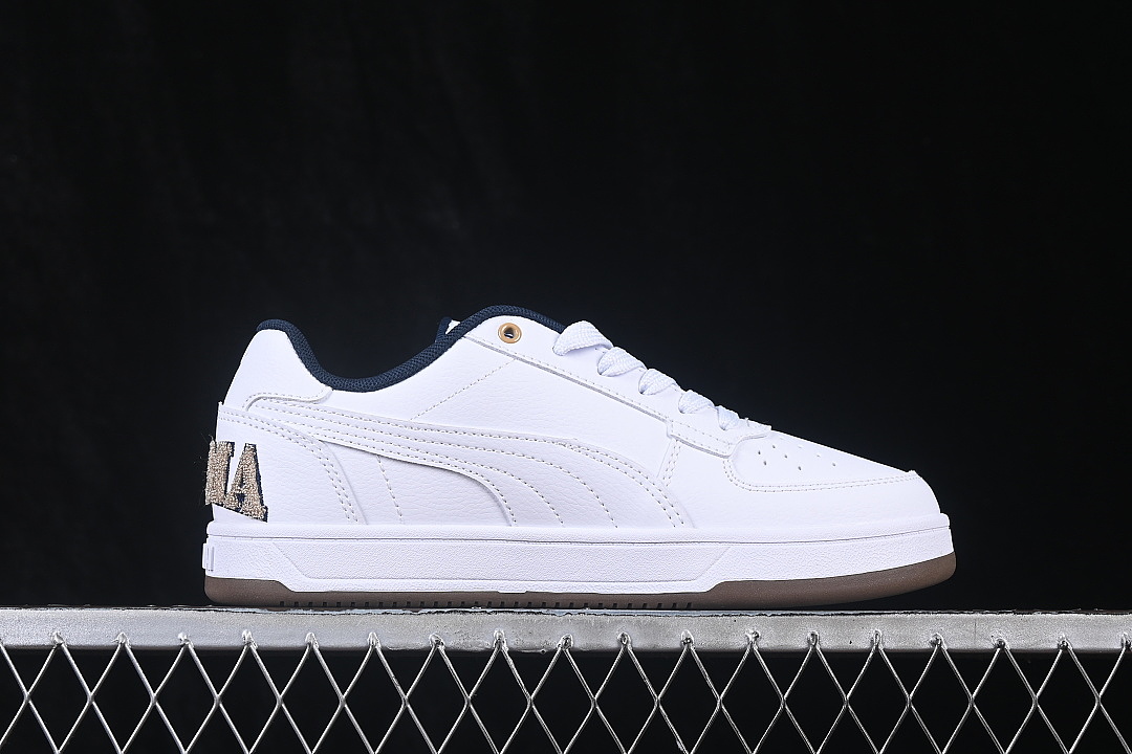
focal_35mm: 75
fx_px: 2358
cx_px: 566
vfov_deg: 18.2
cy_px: 377
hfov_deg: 27.0
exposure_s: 1/80
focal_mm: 50
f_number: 8
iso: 160
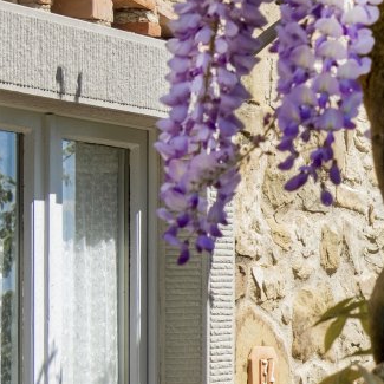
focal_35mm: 233
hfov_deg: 7.3
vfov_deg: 7.4
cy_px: 509
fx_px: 2924
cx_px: 631
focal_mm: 36.6
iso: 320
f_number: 9
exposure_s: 1/250
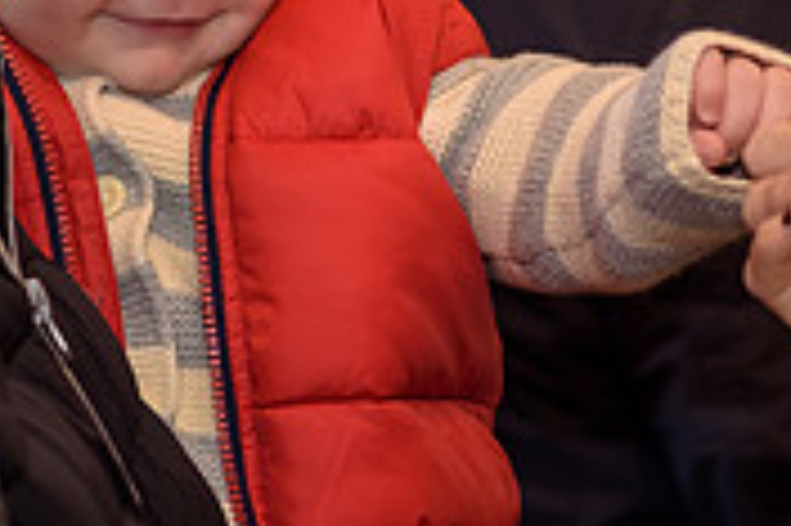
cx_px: 355
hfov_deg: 7.4
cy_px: 43
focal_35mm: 280
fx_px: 6146
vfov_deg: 4.9
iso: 500
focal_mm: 85
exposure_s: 1/160
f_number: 2.8
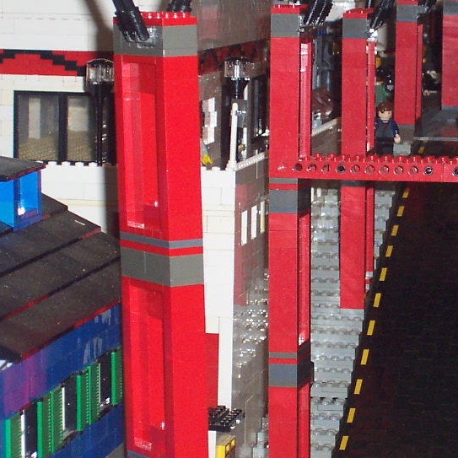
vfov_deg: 10.0
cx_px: 379
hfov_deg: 10.0
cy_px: 211
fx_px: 2605
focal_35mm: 174
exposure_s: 1/90
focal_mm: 13.5
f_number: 4.1
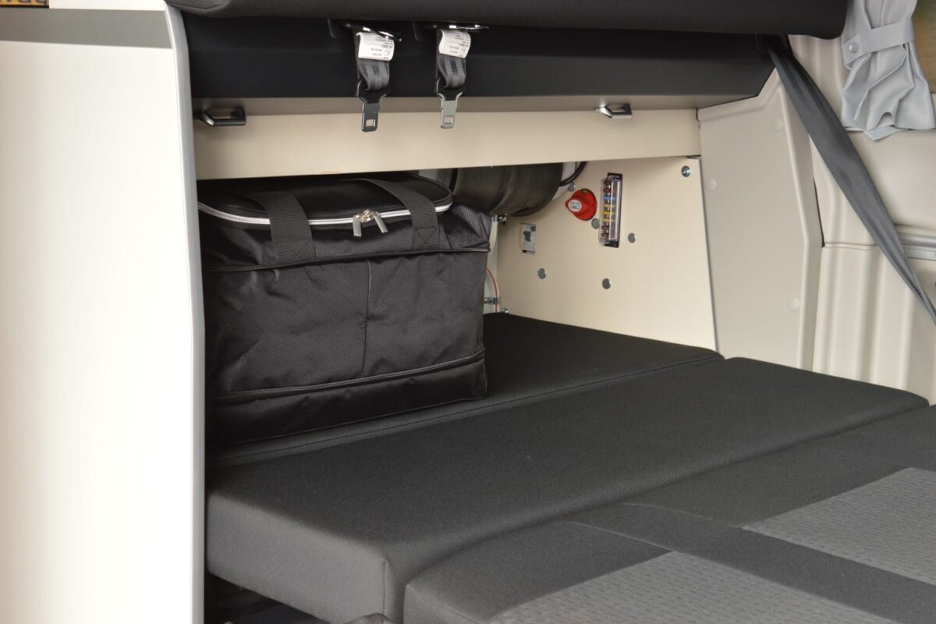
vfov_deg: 22.6
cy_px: 312
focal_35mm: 60
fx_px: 1560
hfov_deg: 33.4
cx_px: 468
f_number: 11
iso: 200
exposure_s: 1.3
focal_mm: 40
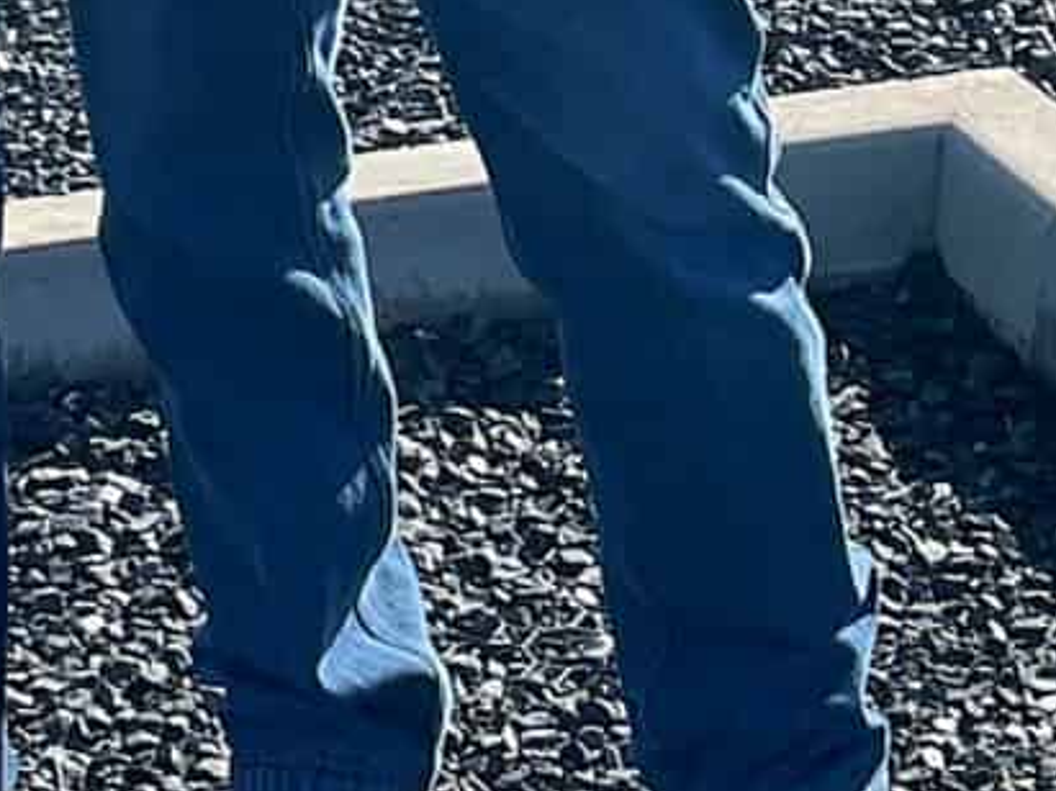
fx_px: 4941
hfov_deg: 12.1
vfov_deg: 8.1
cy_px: -1407
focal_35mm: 162
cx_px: 131
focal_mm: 4.2
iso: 32
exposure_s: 1/3205
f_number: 1.6
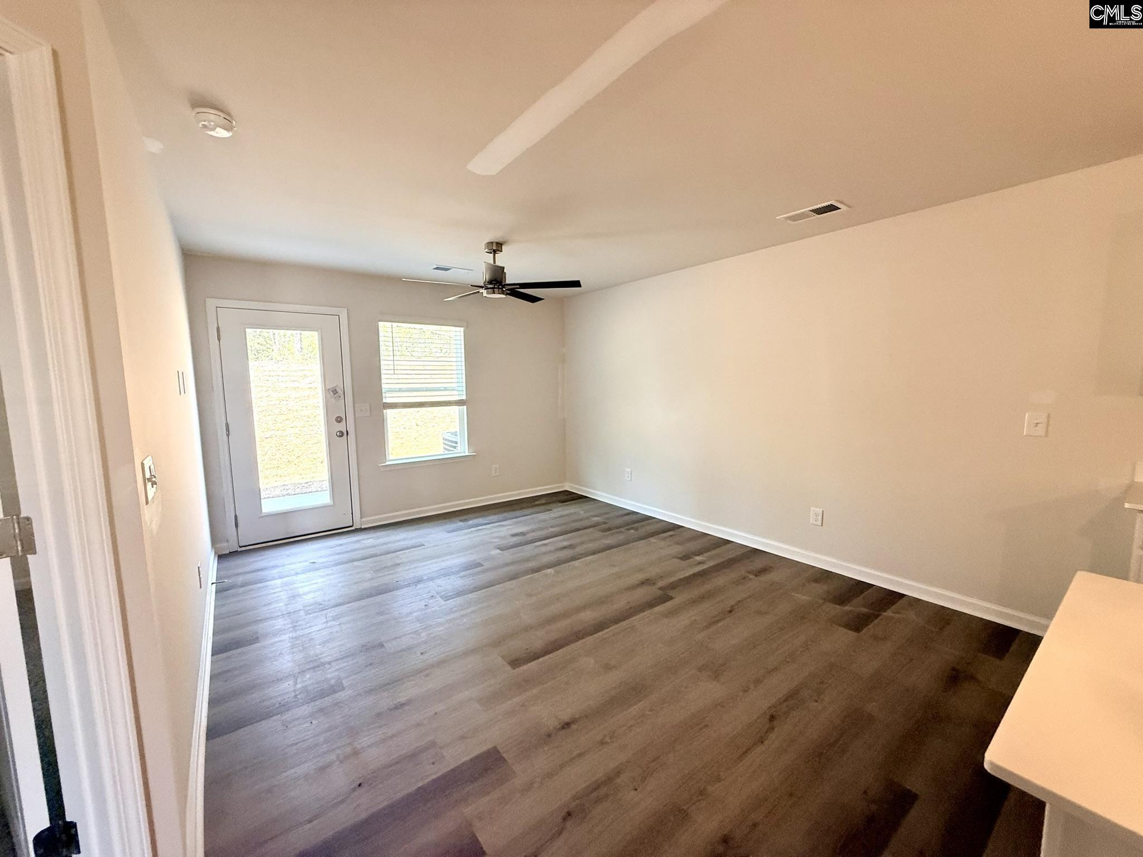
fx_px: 462
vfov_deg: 85.7
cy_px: 428
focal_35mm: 14
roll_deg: +1.2
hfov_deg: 102.1
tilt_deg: -5.3
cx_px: 572
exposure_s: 1/99
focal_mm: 2.22
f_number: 2.2
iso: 160
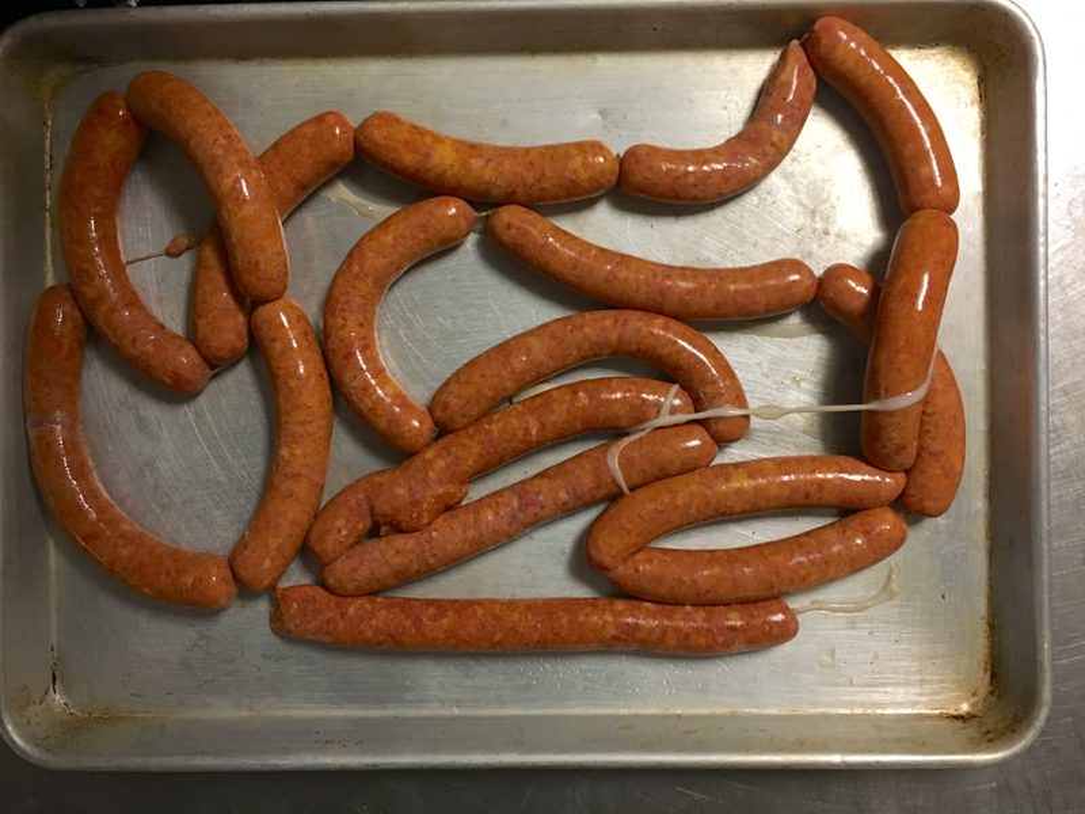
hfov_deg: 61.7
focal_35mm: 29
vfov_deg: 48.2
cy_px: 407
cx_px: 542
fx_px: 909
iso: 200
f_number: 2.2
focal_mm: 4.15
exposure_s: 1/30
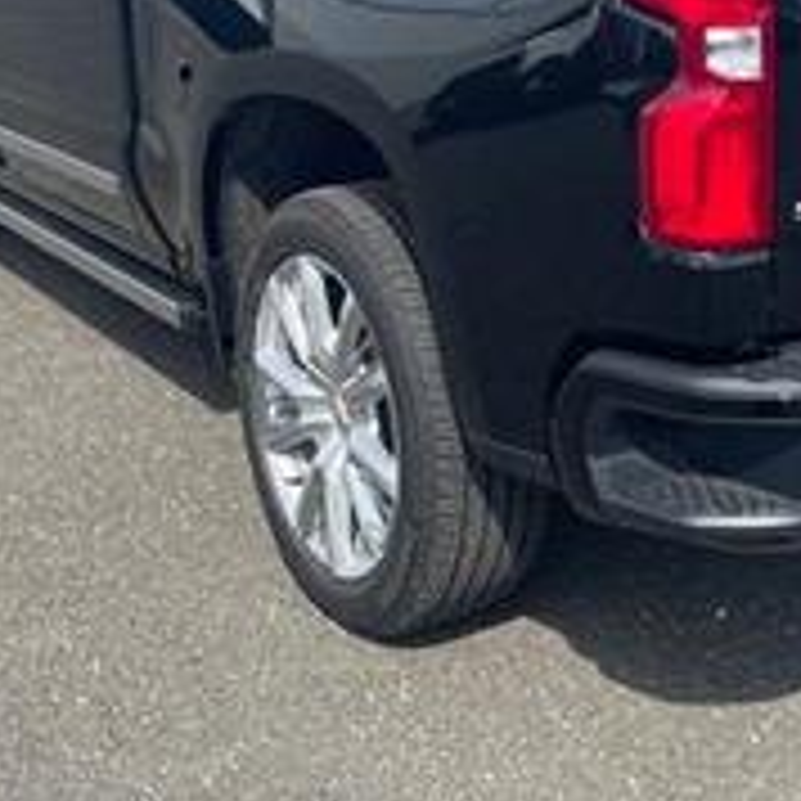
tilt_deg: -8.2
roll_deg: +0.6
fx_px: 1702
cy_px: 117
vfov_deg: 25.8
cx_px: 652
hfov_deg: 26.0
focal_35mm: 65
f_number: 1.6
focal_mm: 4.2
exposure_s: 1/2092
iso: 32
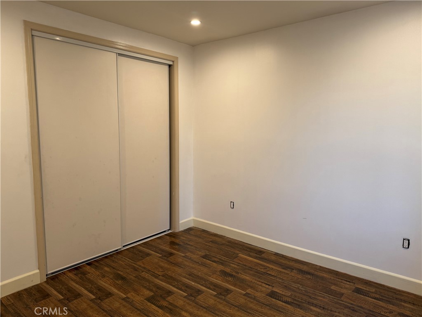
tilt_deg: -6.8
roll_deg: -0.6
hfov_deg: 71.6
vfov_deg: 56.8
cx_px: 211
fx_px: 293
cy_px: 158
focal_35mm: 24
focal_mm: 6.76
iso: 125
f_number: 1.78
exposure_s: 1/60
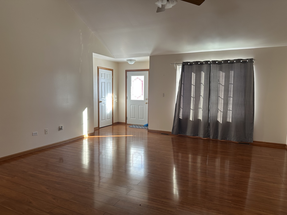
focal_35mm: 24
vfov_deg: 56.8
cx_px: 144
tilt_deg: -5.5
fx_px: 199
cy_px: 108
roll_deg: -1.1
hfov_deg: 71.6
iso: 80
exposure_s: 1/121
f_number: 1.78
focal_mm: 6.86
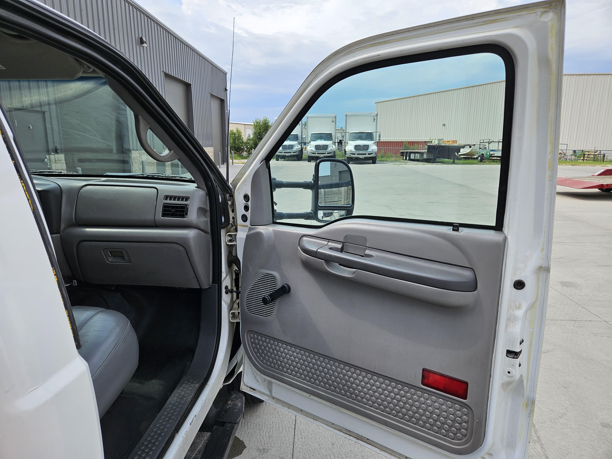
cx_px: 306
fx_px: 407
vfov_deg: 58.9
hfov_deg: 73.9
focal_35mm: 23
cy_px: 230
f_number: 1.8
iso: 25
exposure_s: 1/1732
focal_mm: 5.4
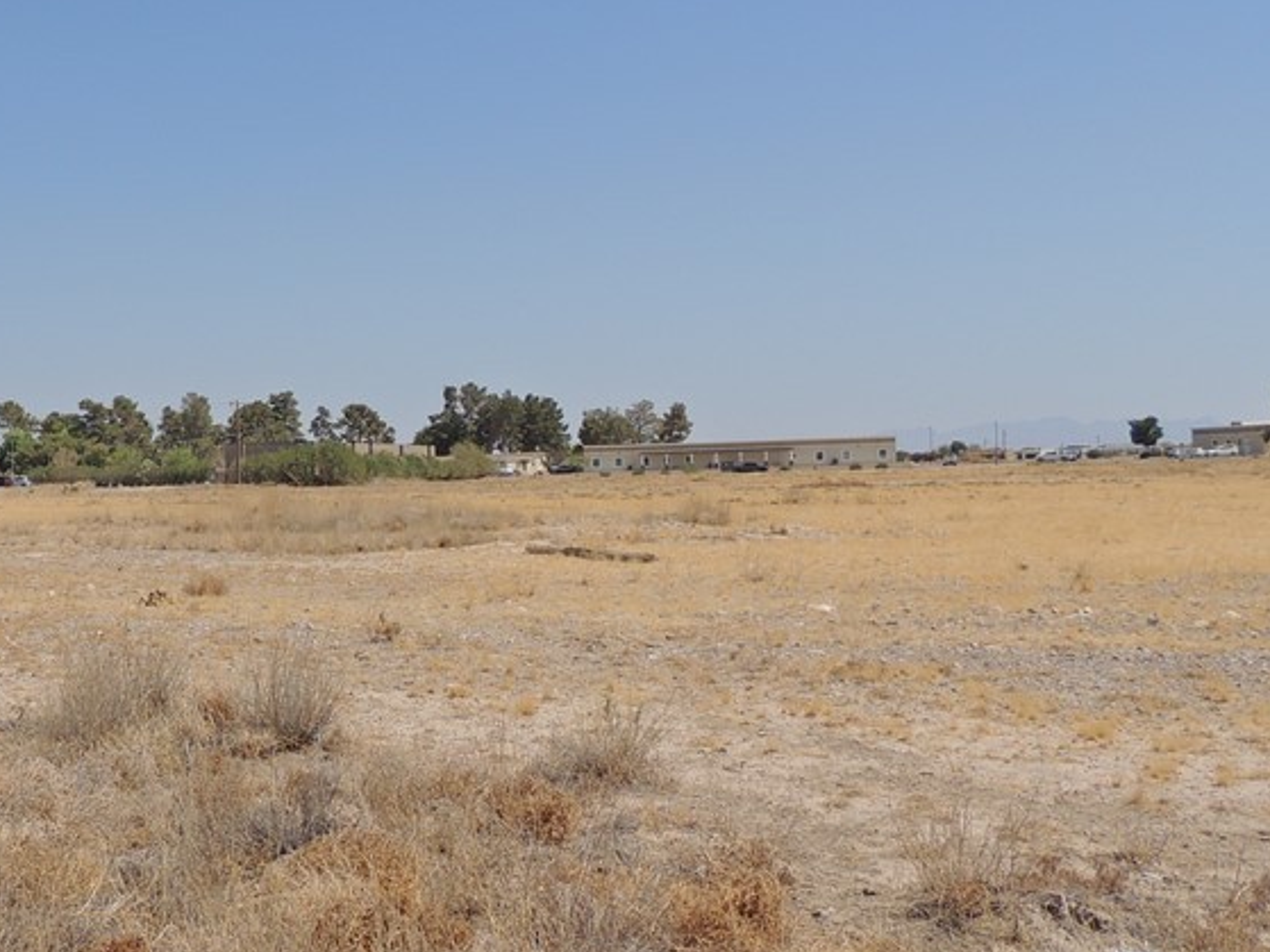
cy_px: 502
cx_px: 259
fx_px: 1614
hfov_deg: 41.2
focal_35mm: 44
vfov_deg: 32.9
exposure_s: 1/2000
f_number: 3
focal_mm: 4.3
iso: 100
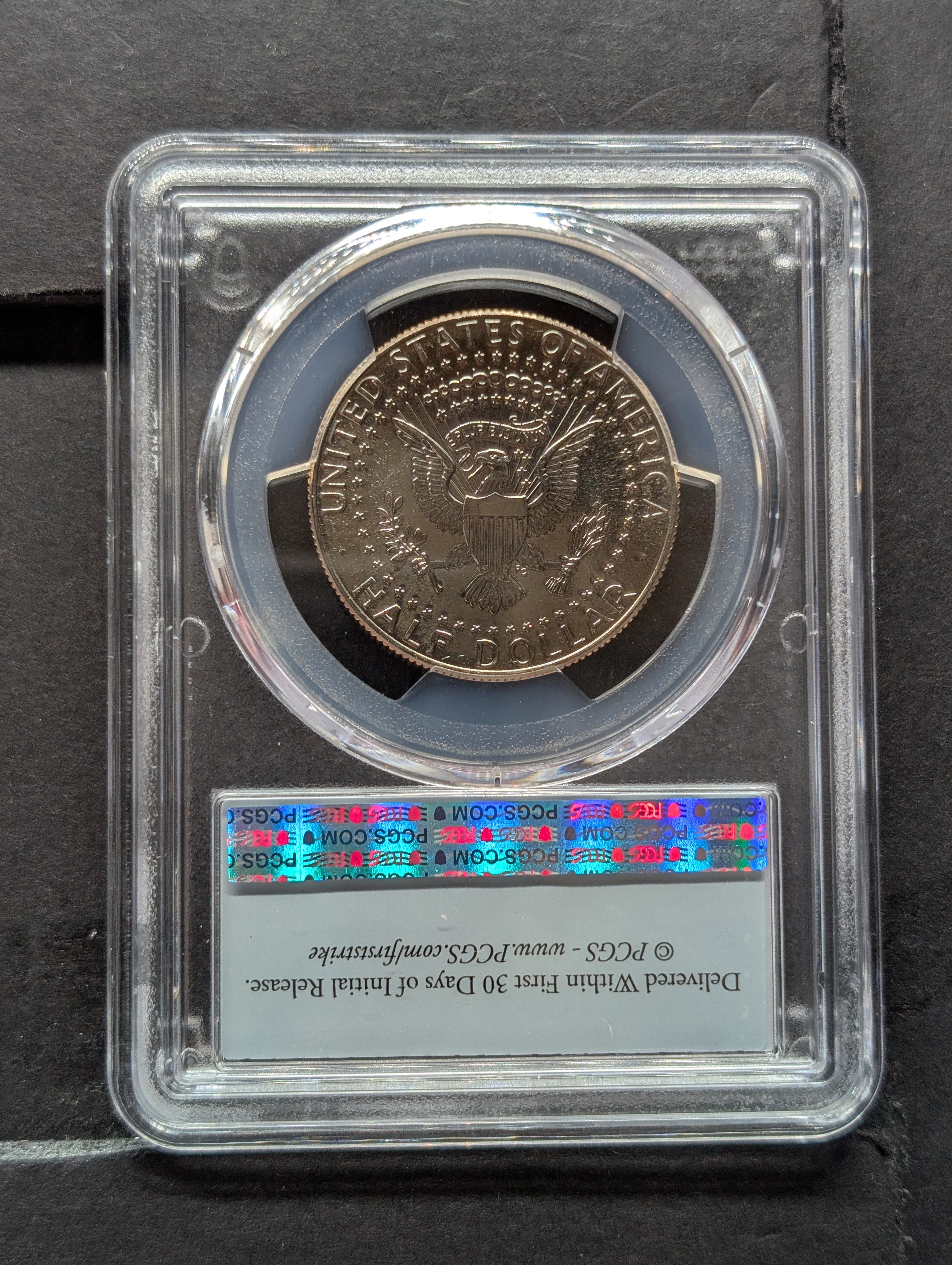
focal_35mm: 49
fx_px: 1792
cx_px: 476
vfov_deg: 38.9
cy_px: 632
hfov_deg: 29.7
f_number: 1.68
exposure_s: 1/84.7
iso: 44
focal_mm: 6.9
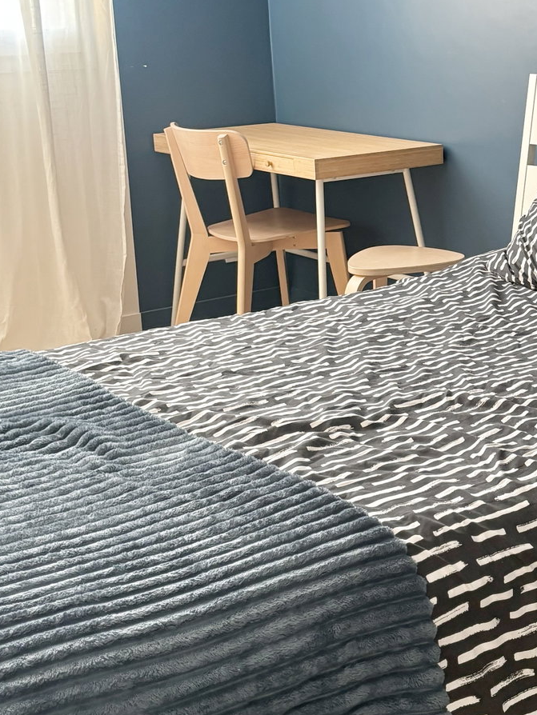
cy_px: 274
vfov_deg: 31.1
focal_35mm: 62
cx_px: 503
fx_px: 1282
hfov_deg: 22.9
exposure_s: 1/50
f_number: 1.6
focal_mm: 5.96
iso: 250
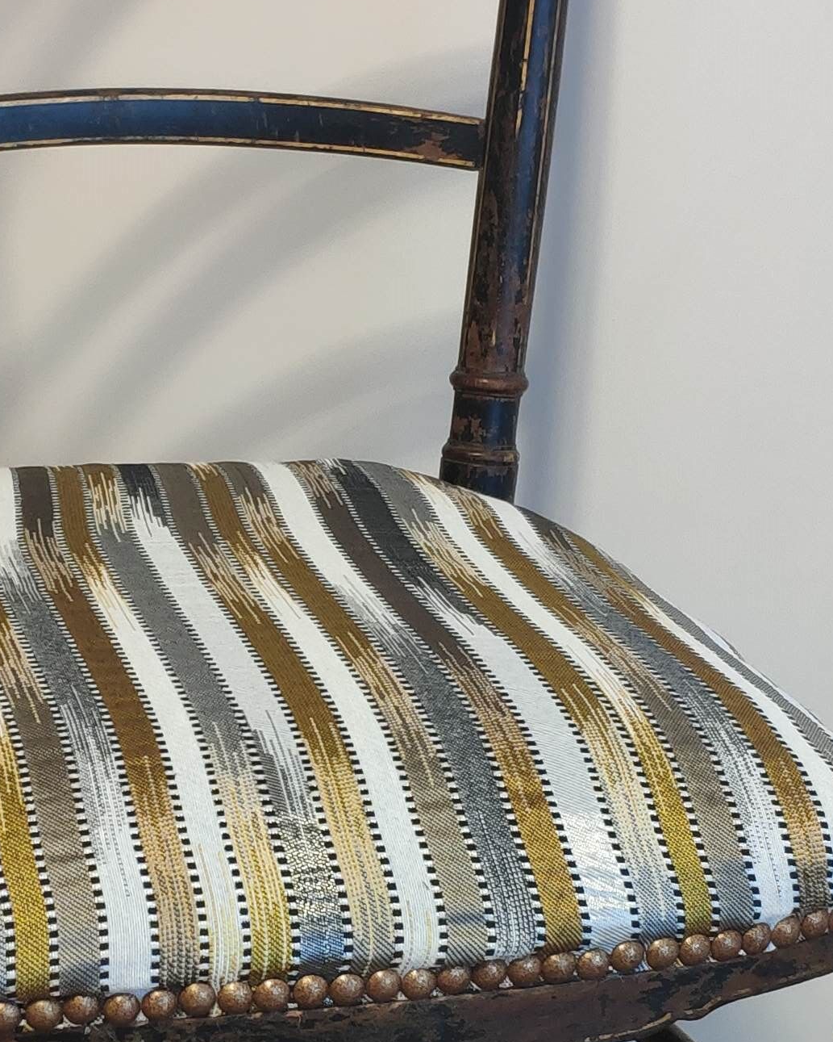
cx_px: 231
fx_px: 1972
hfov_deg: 23.7
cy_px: 672
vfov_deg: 29.4
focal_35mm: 64
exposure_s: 1/50
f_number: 1.8
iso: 679
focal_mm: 4.22
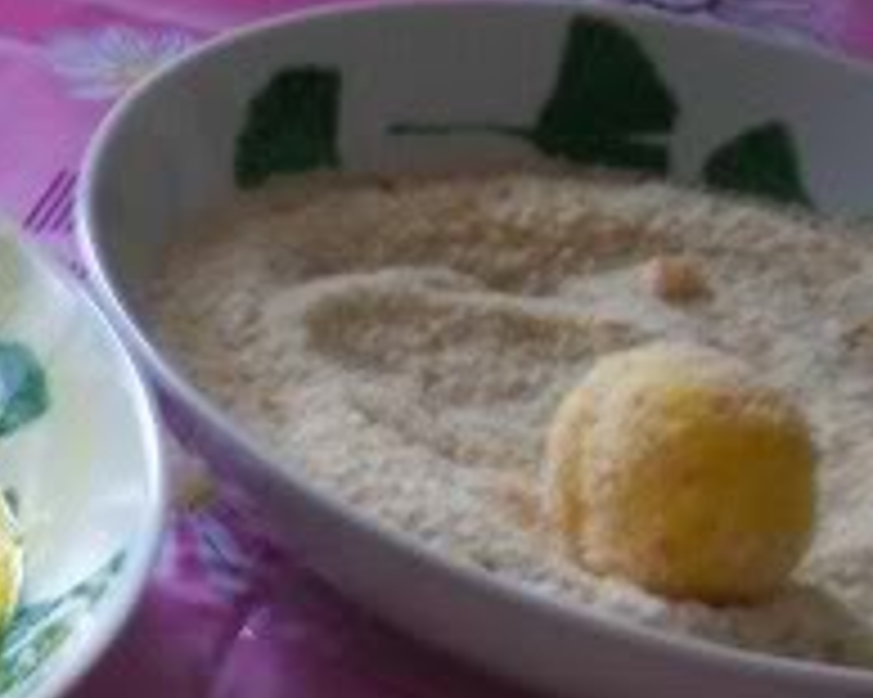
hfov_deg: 15.2
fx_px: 2996
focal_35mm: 116
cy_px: 748
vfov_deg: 13.1
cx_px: -486
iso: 164
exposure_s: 1/8
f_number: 2.7
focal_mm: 6
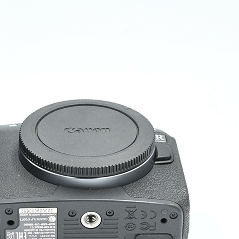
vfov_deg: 14.7
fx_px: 922
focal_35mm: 118
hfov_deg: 14.7
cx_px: 34
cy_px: 160
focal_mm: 68
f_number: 14
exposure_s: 1/6
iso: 100
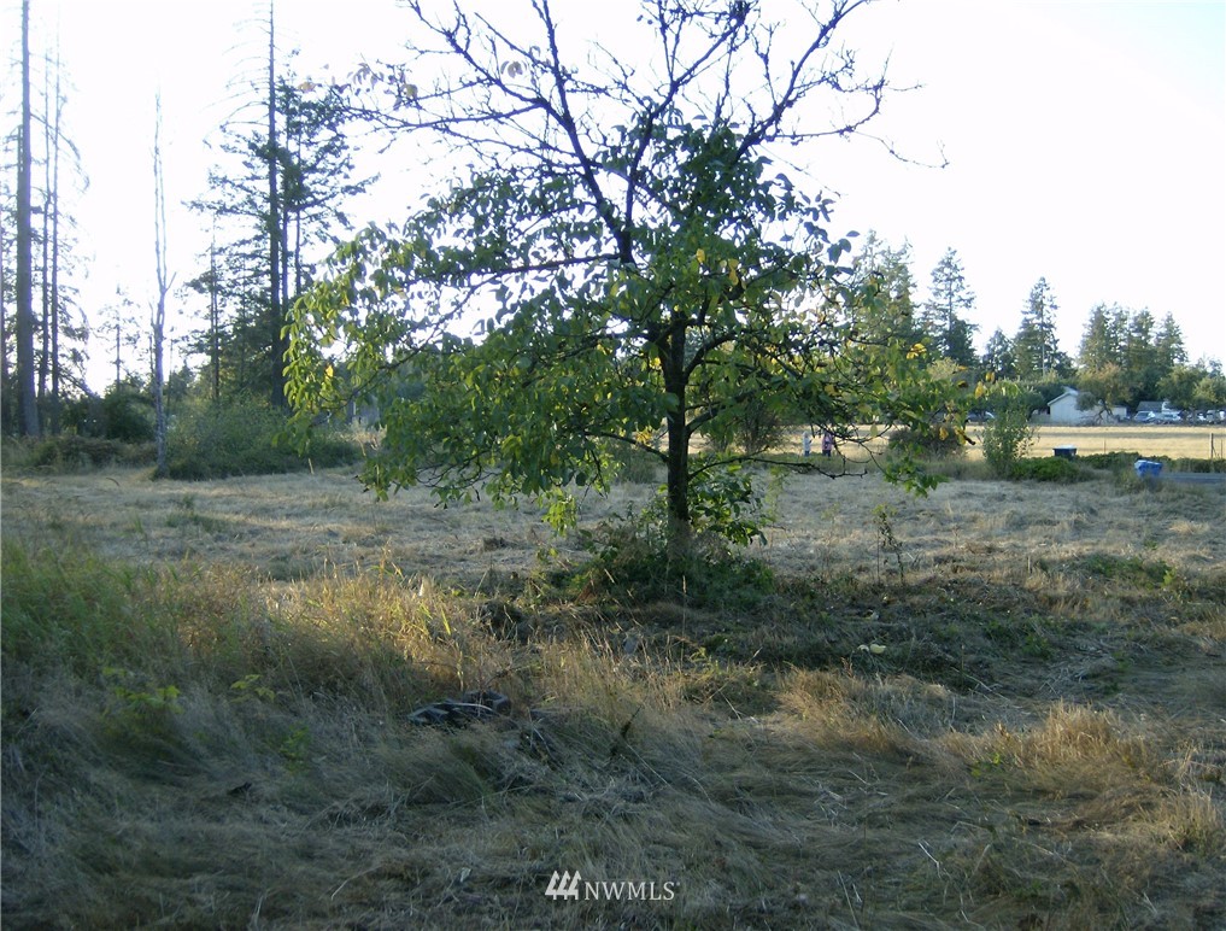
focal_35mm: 36
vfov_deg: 39.9
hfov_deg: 51.2
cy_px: 466
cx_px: 613
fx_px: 1281
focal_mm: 6
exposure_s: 1/124
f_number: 2.8
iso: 100
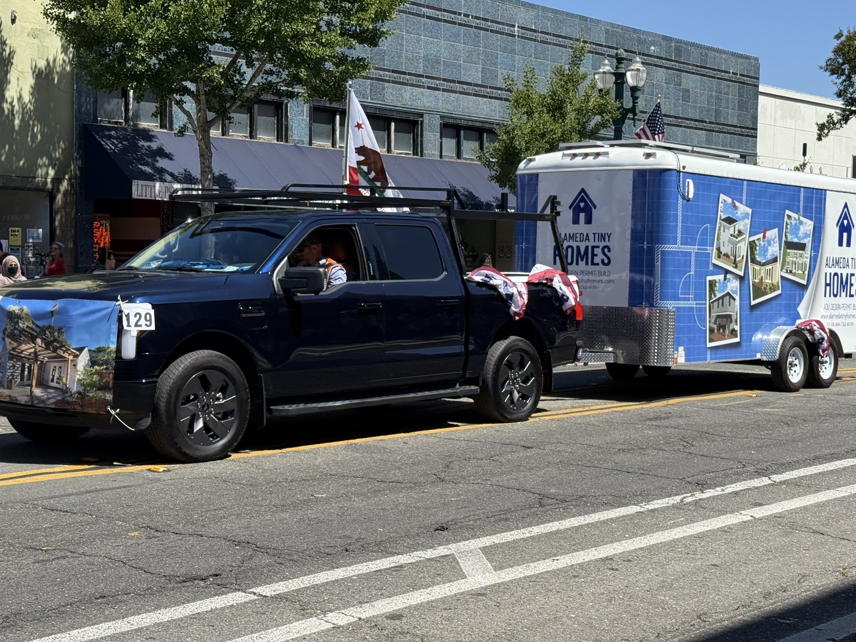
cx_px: 463
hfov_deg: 33.8
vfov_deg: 25.6
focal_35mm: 57
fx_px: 1409
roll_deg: -0.9
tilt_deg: -2.1
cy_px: 319
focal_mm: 6.76
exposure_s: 1/3891
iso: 80
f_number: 1.78
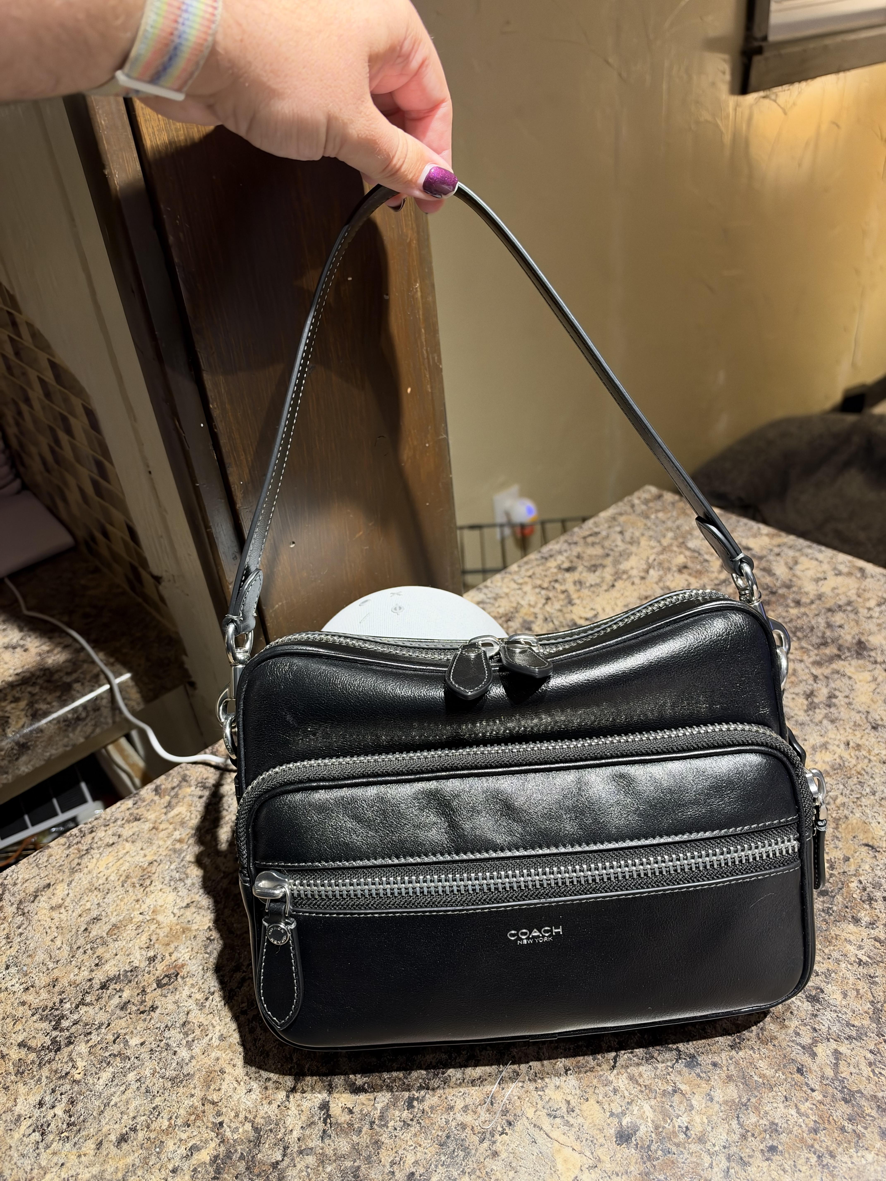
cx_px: 443
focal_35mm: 24
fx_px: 819
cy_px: 590
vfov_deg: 71.6
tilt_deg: -34.5
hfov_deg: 56.8
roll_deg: +7.1
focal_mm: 6.93
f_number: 1.8
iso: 500
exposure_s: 1/60
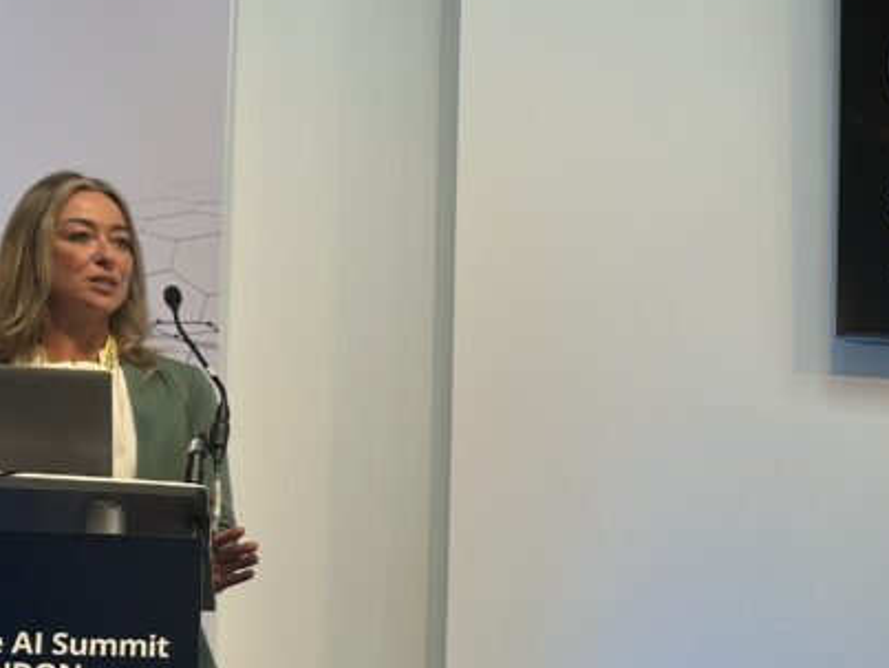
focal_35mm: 66
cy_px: 600
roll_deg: -0.4
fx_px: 1697
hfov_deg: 28.8
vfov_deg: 21.8
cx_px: 704
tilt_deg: +5.4
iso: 32
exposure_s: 1/120
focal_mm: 5.7
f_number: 1.5
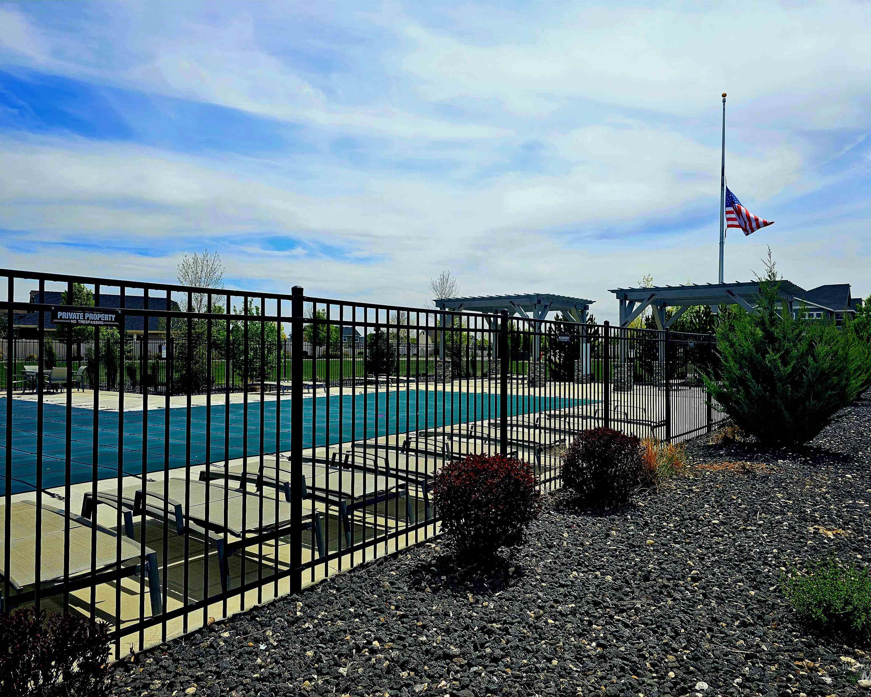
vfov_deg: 58.8
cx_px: 447
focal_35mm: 24
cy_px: 349
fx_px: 619
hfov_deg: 70.3
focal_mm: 6.3
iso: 10
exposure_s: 1/1667
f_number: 1.7
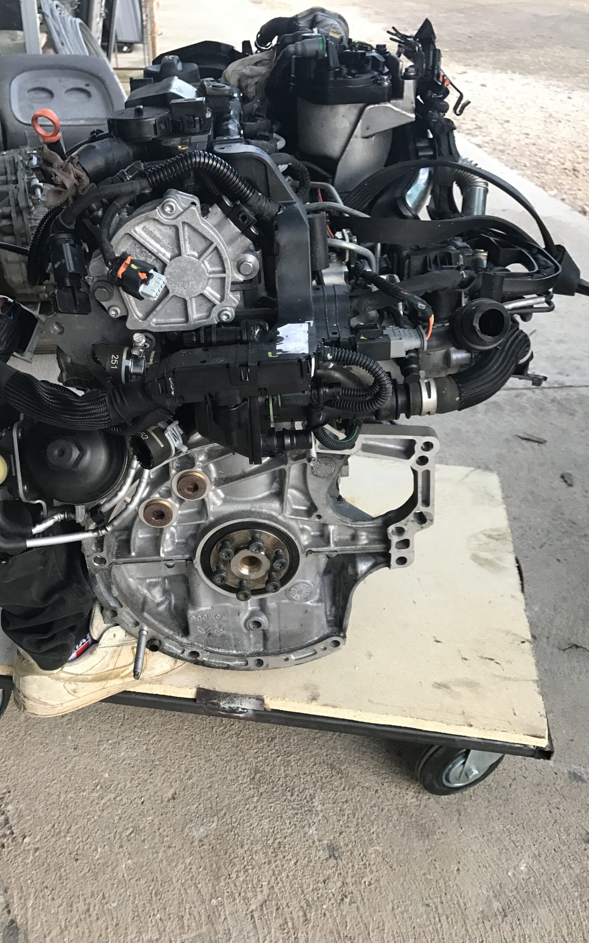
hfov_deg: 41.7
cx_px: 256
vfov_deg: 62.9
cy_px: 471
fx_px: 771
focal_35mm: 30
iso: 32
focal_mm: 3.99
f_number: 1.8
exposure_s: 1/33
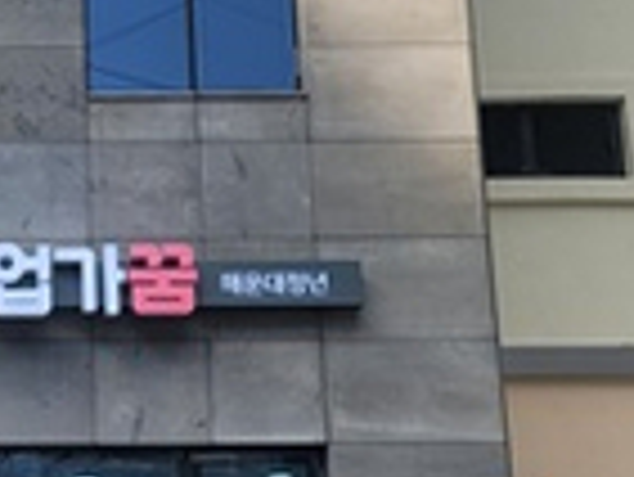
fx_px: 1815
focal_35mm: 99
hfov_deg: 19.3
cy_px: 369
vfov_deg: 14.9
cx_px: 0
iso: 20
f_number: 1.8
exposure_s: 1/609
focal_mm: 7
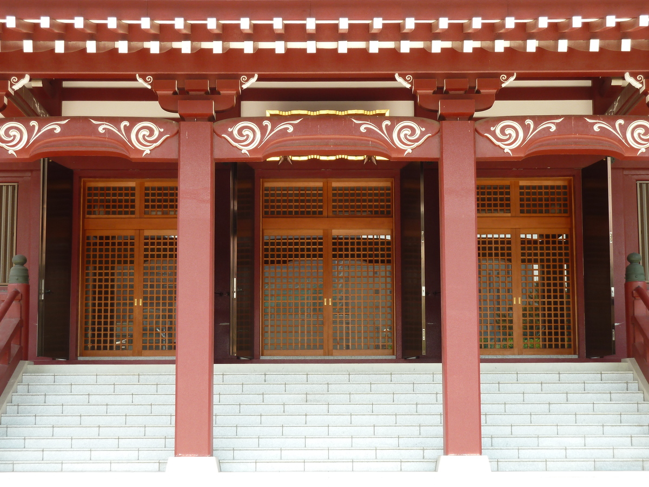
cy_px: 244
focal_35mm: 72
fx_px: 1350
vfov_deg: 20.4
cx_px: 324
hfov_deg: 27.0
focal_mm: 11.9
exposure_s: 1/60
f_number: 4.1
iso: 80
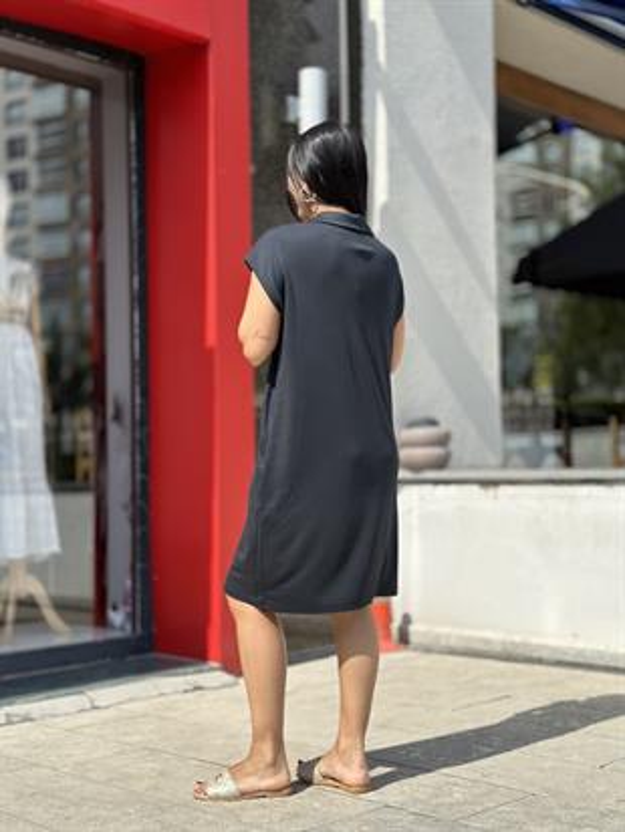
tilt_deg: +2.8
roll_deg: +0.5
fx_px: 1155
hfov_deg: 30.3
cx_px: 312
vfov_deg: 39.6
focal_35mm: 48
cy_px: 416
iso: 100
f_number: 1.78
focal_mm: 6.86
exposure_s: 1/4785
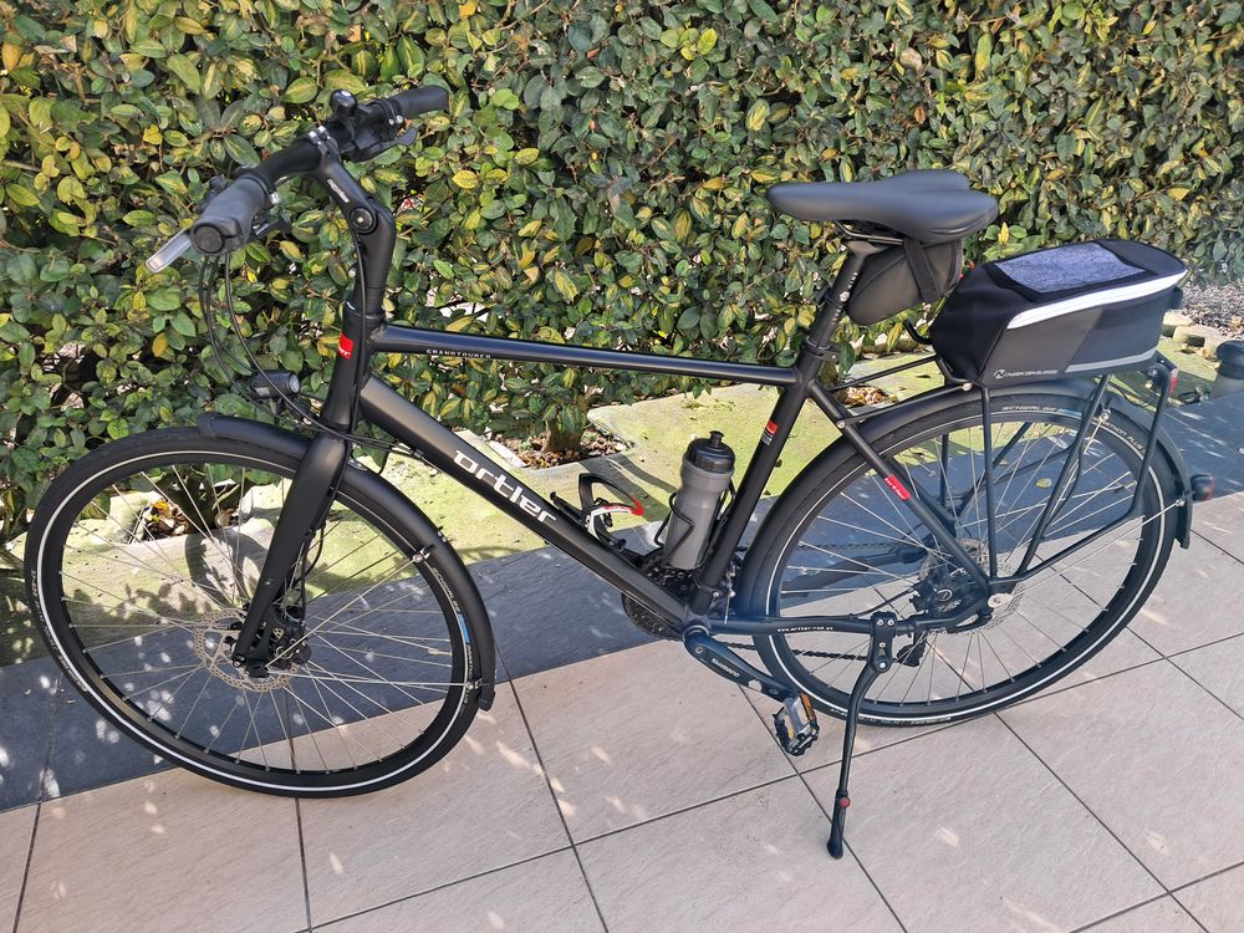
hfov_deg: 65.3
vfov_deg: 51.4
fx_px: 970
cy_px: 466
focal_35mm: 27
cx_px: 622
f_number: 1.8
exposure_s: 1/114
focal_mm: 4
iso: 50
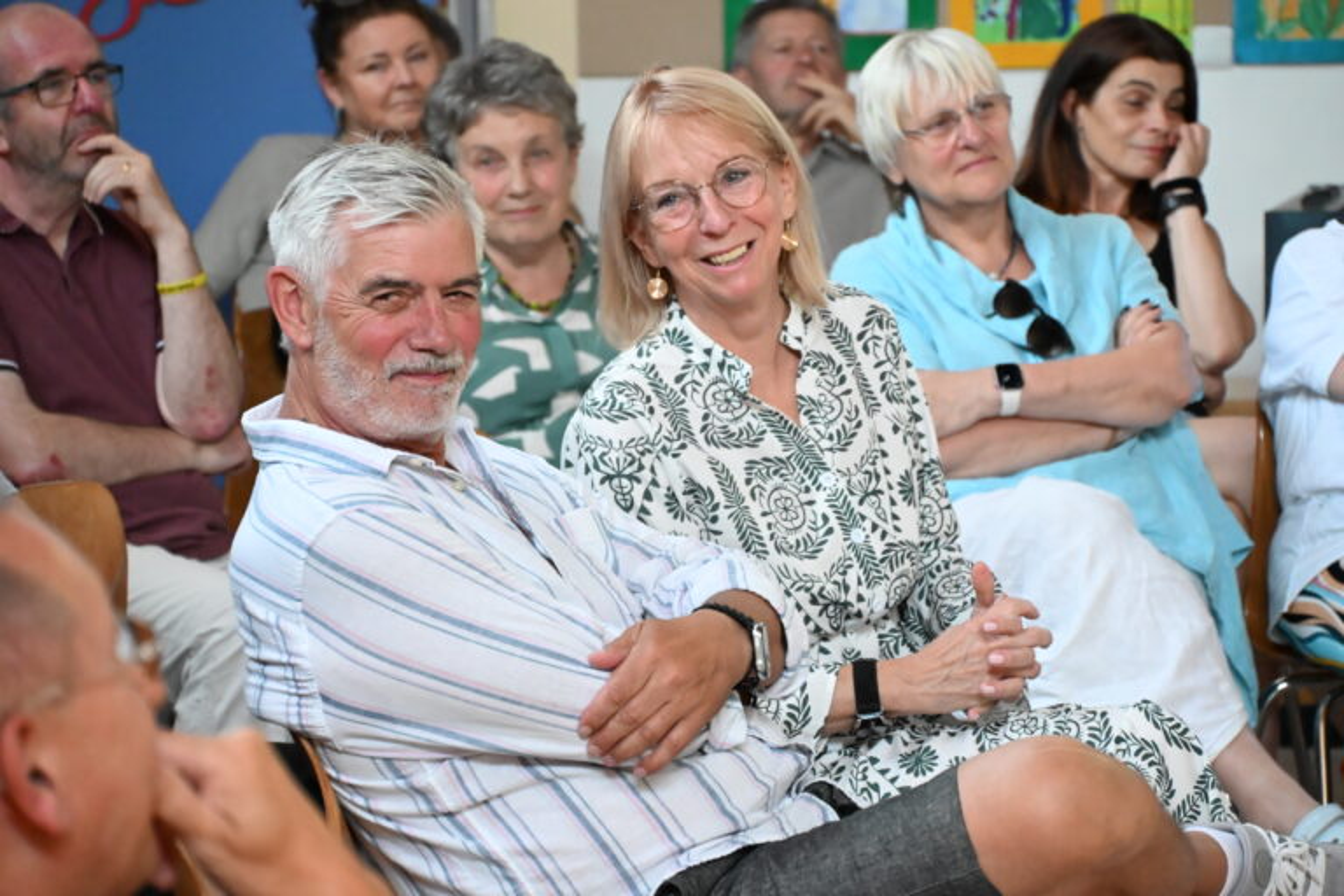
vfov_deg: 9.2
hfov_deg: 13.8
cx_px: 672
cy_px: 448
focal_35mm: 148
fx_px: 5544
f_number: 5.6
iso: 7200
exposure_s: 1/200
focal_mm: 99
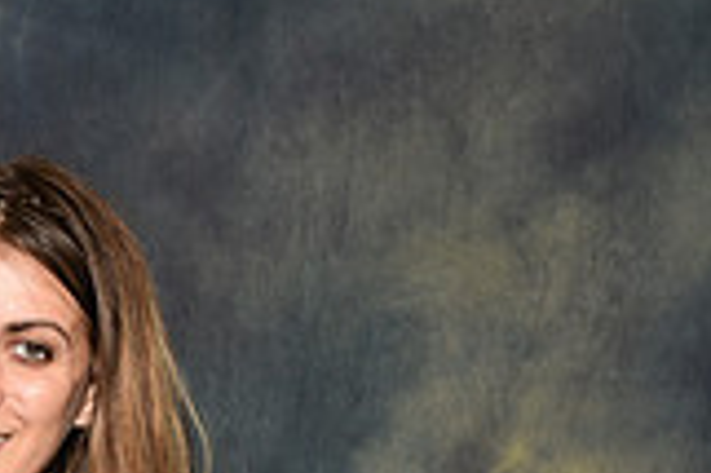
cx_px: -110
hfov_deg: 17.5
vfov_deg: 11.4
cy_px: 833
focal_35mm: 112
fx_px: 2210
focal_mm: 31
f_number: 5
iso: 200
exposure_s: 1/60
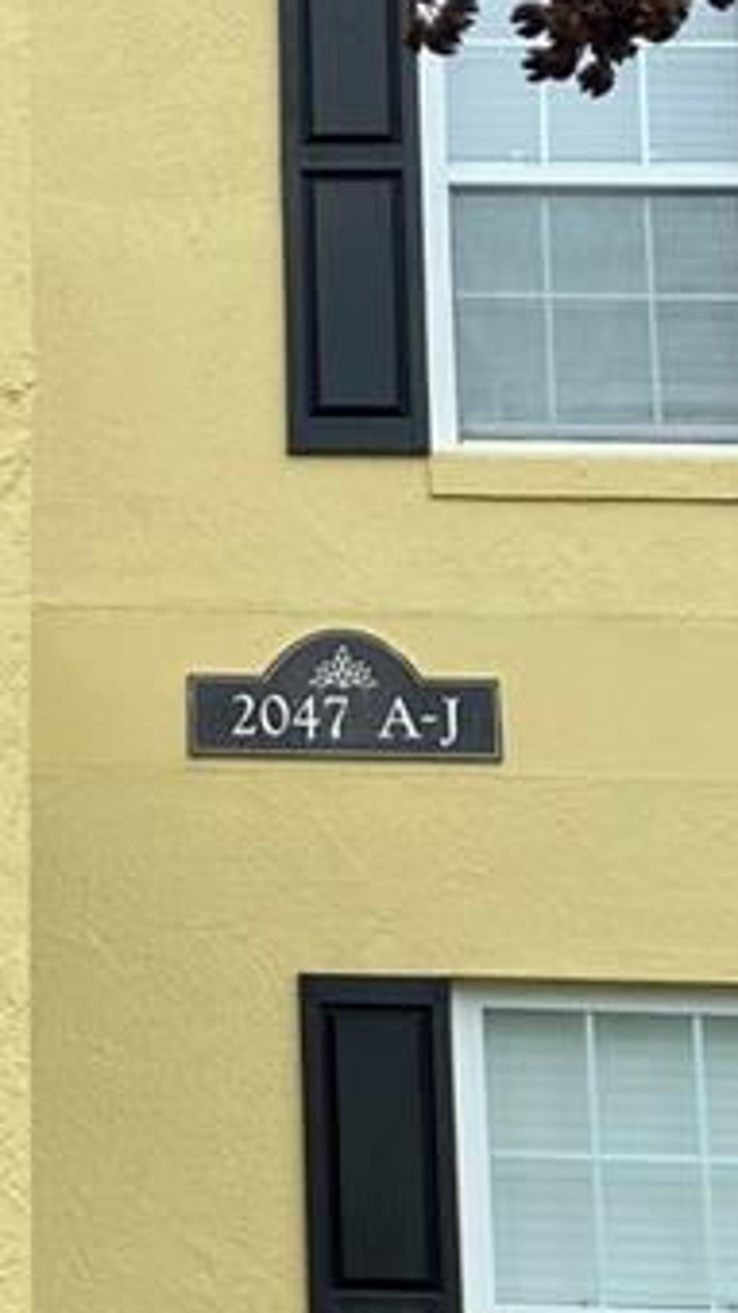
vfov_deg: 21.2
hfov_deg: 11.8
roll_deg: -1.0
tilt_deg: +15.8
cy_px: 382
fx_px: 3482
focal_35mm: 100
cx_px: -209
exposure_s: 1/942
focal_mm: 4.25
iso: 32
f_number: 1.8
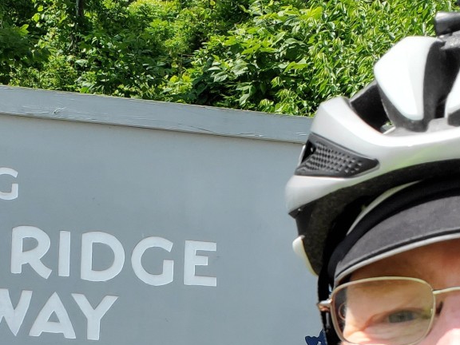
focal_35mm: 74
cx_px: 161
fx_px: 983
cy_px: 358
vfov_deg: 19.2
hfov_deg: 26.2
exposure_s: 1/1286
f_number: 1.9
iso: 50
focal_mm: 3.3
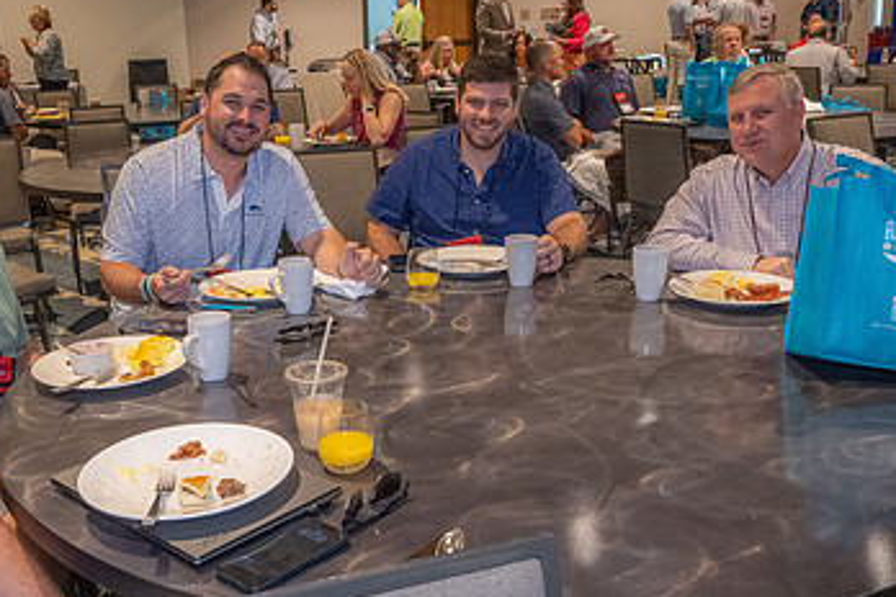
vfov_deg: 33.4
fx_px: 995
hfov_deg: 48.4
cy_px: 297
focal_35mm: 40
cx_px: 394
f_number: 9
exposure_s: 1/100
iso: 4000
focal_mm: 24
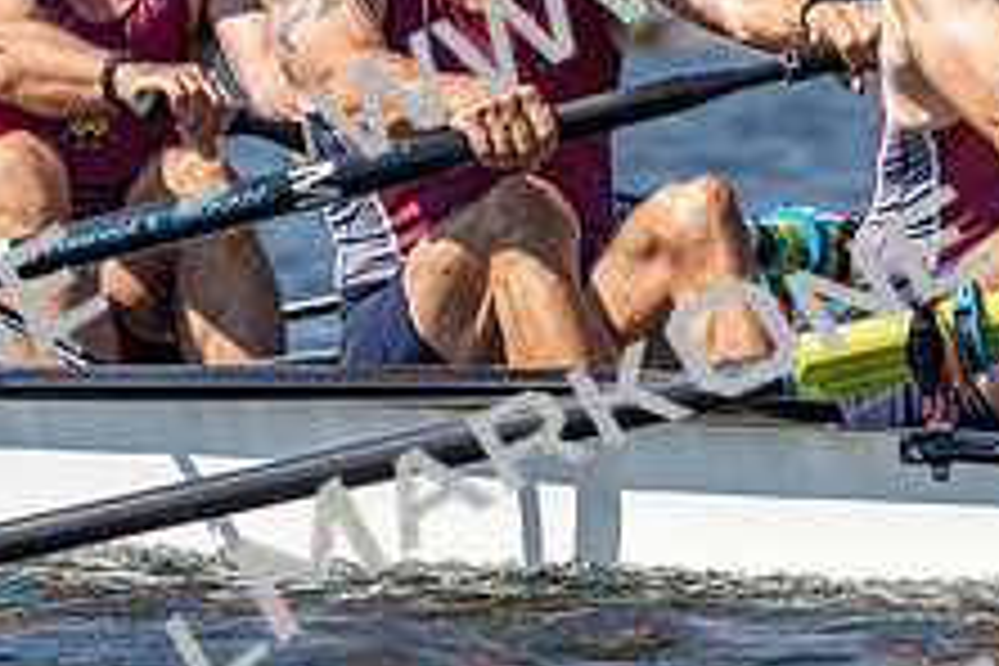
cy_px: 173
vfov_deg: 1.8
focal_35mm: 785
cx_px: 860
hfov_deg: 2.6
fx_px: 21782
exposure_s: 1/2000
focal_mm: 300
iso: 250
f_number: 5.6
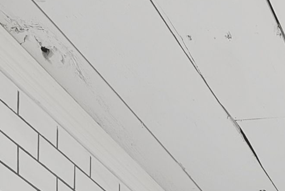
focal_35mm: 76
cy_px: 543
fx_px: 602
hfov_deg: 21.1
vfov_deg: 11.7
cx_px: 464
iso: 640
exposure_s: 1/2.5
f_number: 9
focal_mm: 12
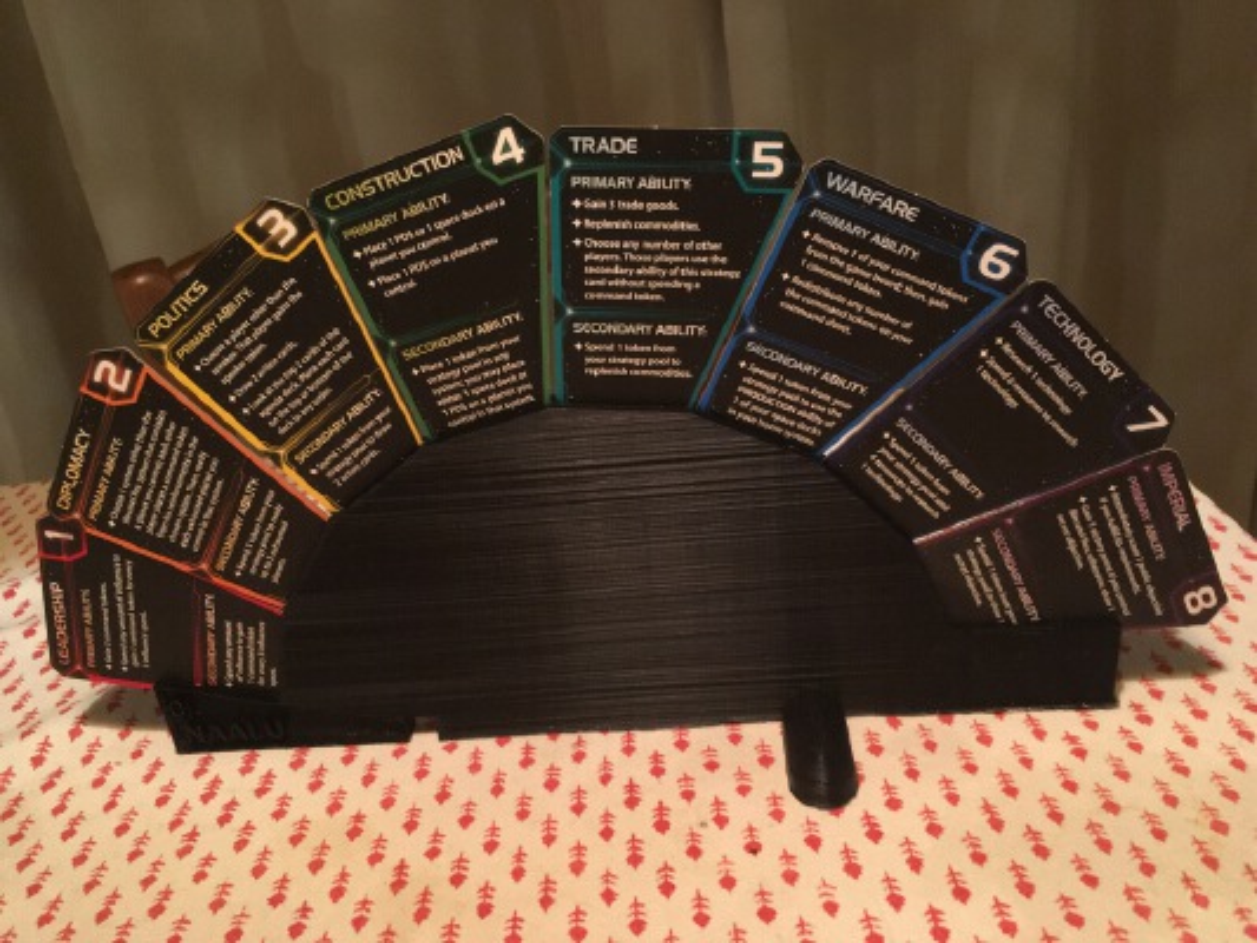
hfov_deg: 61.6
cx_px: 628
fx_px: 1053
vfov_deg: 48.2
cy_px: 472
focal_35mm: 29
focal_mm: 4.15
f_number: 2.2
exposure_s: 1/17
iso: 250
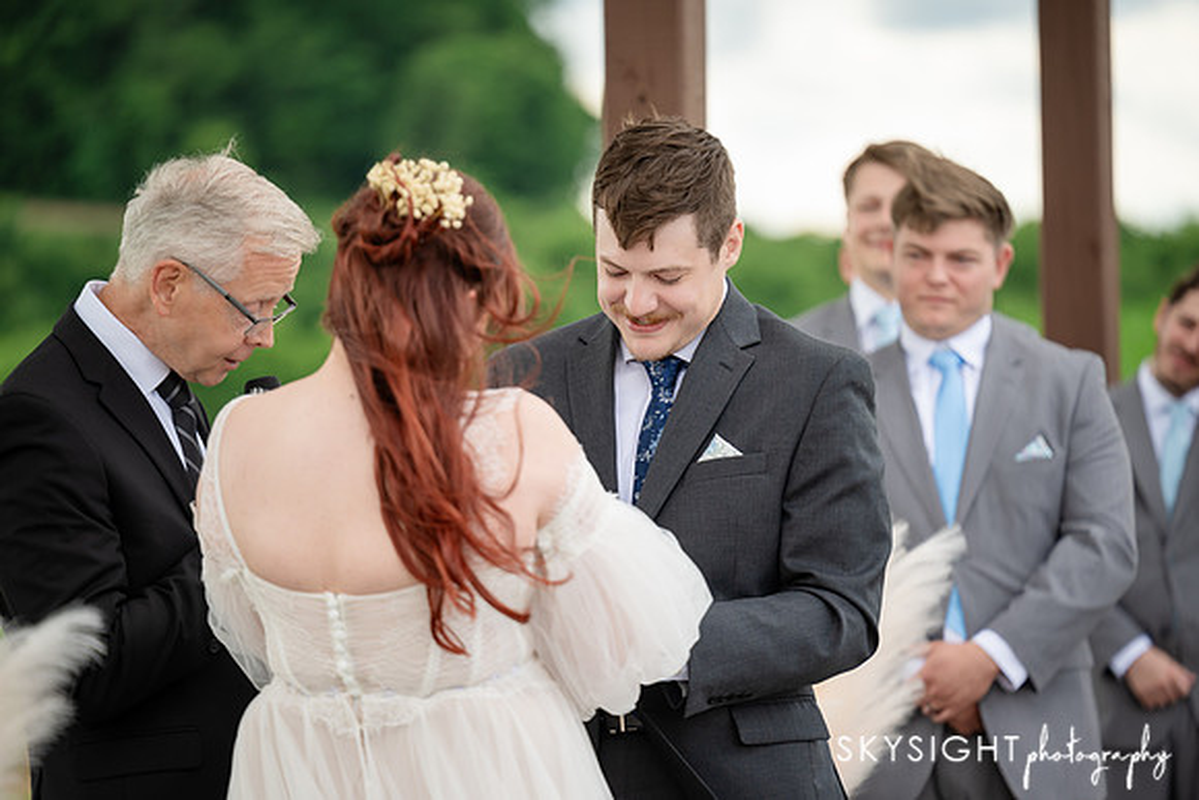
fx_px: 5288
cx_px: 600
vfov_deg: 8.7
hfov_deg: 12.9
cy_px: 400
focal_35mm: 159
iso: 200
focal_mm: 154
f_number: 2.8
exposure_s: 1/800
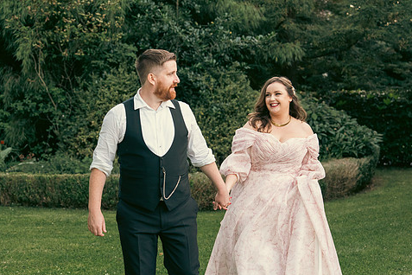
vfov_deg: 18.7
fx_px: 835
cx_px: 200
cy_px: 160
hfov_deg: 27.7
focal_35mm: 73
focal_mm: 60
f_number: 3.5
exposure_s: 1/200
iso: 2000
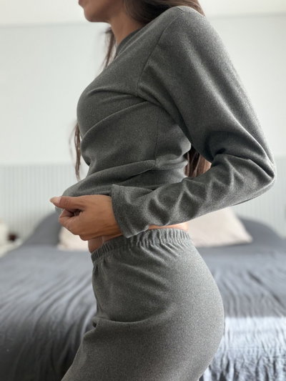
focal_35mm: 30
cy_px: 190
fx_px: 330
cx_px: 143
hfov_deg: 46.8
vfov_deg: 60.0
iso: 80
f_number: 1.9
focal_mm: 2.71
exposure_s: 1/72
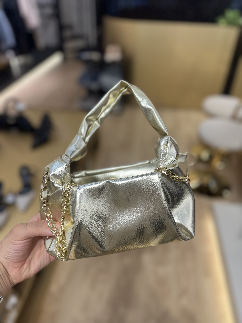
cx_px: 121
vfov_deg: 71.6
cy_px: 162
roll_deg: -2.7
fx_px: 224
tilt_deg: -37.2
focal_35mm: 24
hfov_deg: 56.8
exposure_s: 1/100
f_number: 1.78
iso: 64
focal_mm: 6.86
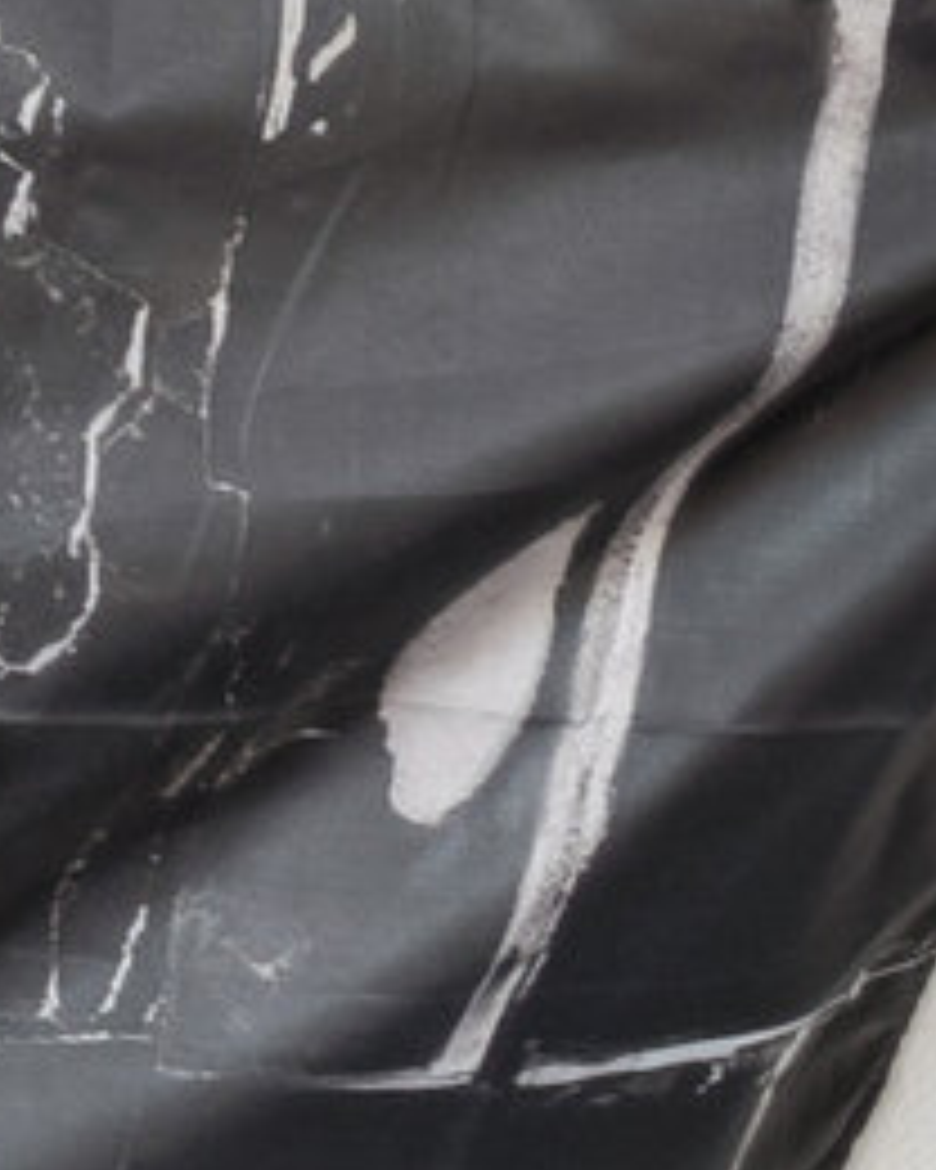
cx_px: 2686
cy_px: 1935
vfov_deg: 9.3
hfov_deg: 7.0
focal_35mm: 200
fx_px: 6940
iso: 200
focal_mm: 18.5
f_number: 8
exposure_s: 1/13
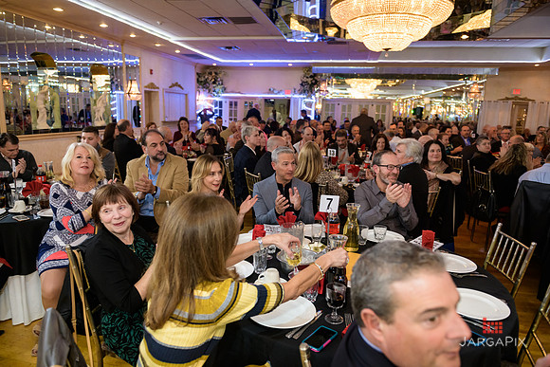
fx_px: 367
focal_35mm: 24
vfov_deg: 53.2
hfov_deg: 73.7
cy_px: 184
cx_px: 275
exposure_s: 1/125
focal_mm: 24
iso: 1000
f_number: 3.2
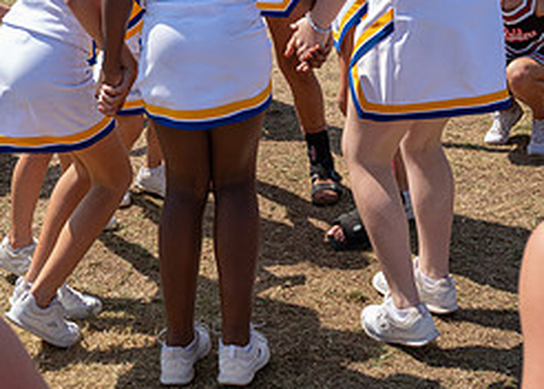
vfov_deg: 19.9
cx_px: 271
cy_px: -88
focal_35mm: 67
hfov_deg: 29.4
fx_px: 1036
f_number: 2.8
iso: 80
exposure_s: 1/1600
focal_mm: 24
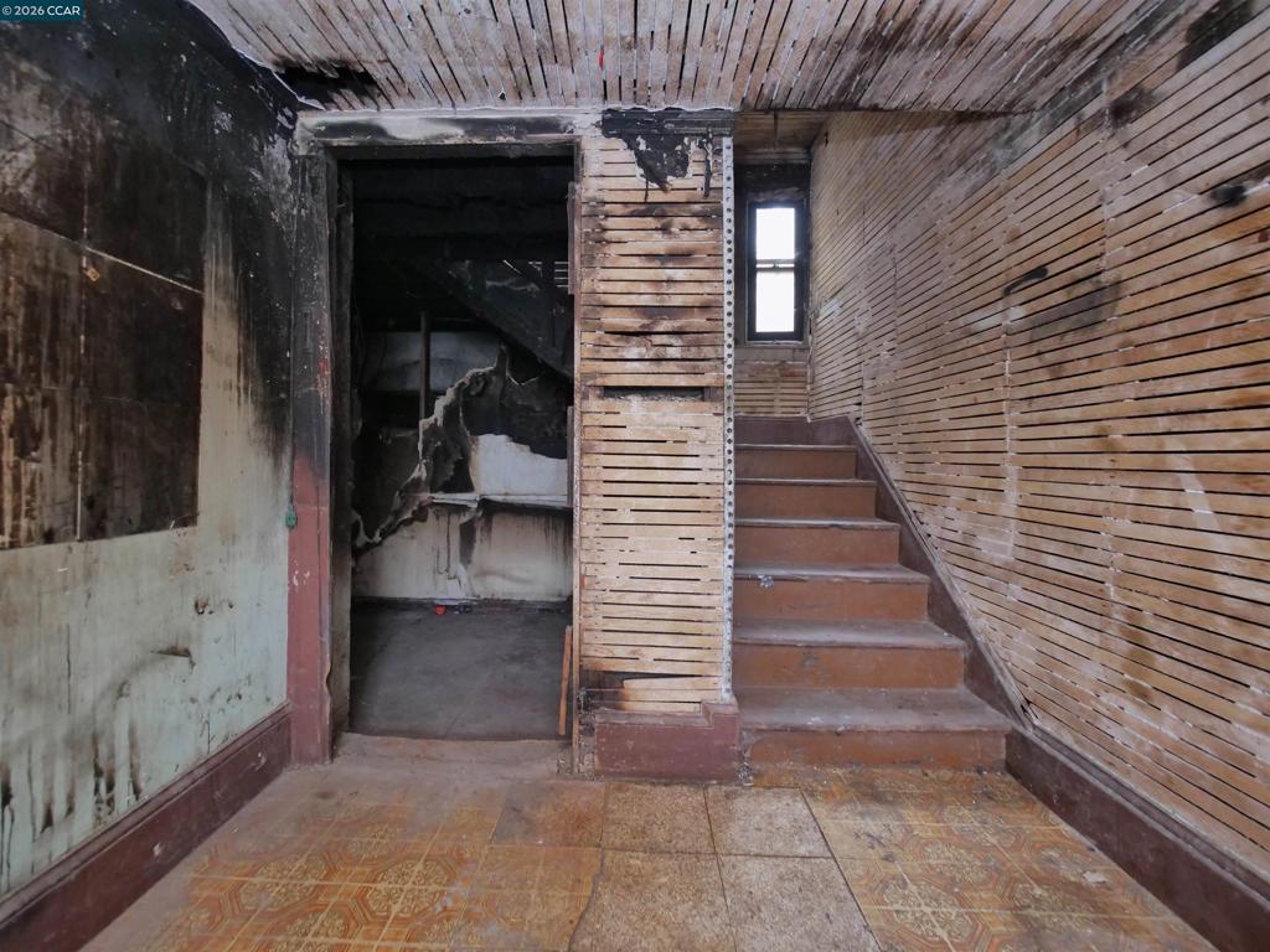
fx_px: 514
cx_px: 635
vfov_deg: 85.7
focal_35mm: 14
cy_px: 476
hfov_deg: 102.1
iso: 1250
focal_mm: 7
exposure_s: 1/40
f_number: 2.8
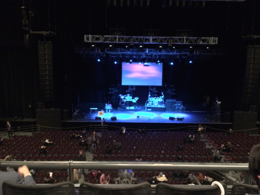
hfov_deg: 61.7
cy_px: 98
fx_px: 218
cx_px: 130
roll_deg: +1.0
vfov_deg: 48.2
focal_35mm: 29
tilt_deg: -8.1
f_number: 2.2
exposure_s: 1/15
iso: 800
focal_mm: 4.15
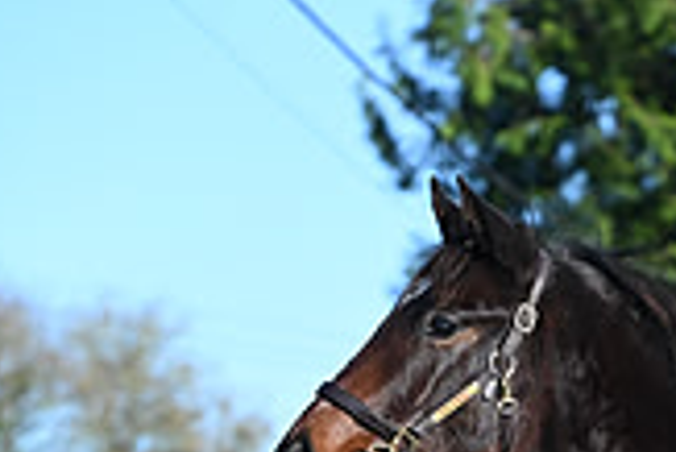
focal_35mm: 444
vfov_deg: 3.1
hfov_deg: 4.6
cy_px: 765
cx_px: 1008
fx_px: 8345
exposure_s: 1/1250
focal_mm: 125
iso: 320
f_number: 4.5
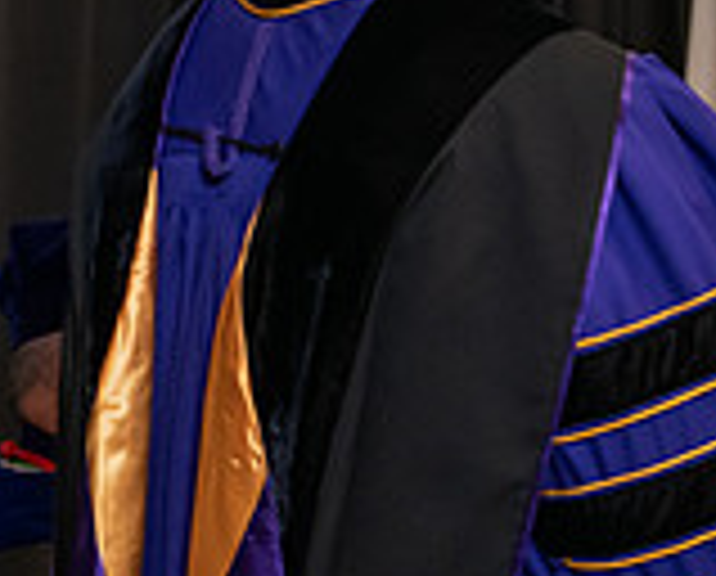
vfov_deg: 6.5
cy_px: 214
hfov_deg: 7.9
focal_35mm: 239
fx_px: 5077
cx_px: 977
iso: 2000
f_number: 5
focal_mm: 70
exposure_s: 1/125
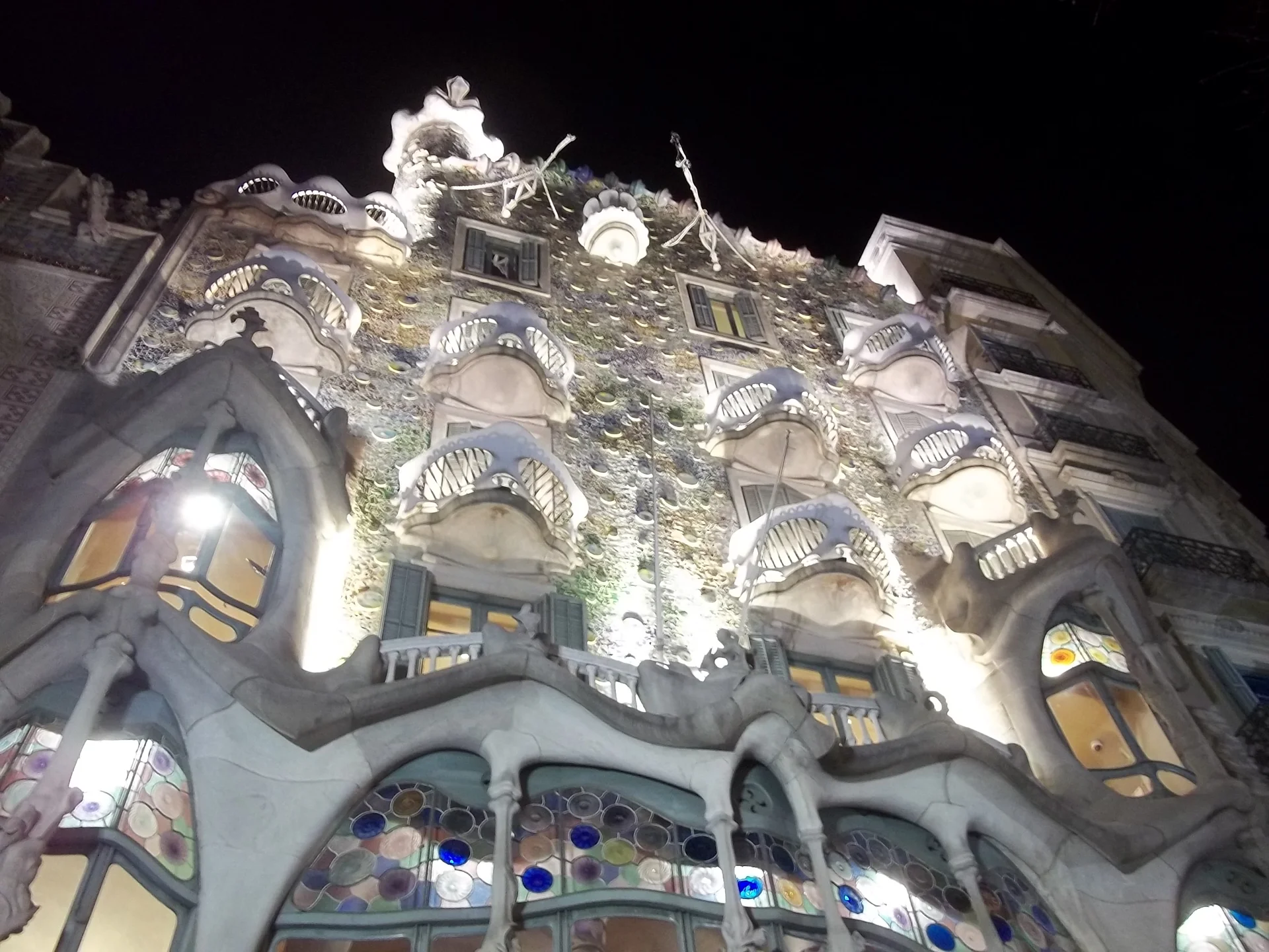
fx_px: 1173
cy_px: 476
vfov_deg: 44.2
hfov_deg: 56.8
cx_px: 634
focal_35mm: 32
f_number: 2.9
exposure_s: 1/8
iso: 190
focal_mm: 5.7
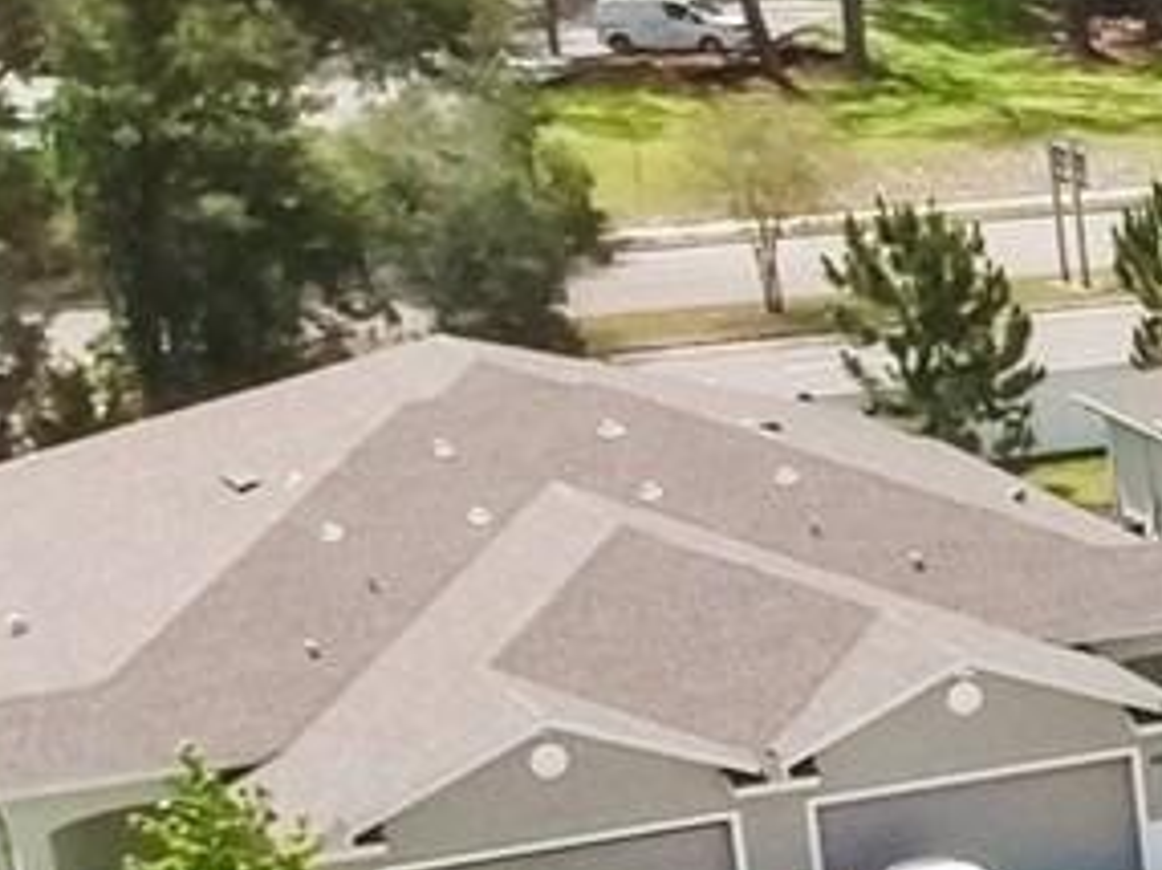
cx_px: 2677
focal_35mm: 140
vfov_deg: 10.4
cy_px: 1029
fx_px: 4696
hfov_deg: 11.8
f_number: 2.6
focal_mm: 4.49
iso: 800
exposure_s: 1/6400
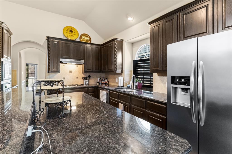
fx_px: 110
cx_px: 116
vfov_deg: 70.4
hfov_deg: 93.3
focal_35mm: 17
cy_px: 77
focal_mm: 17
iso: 4000
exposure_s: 1/15
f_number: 8
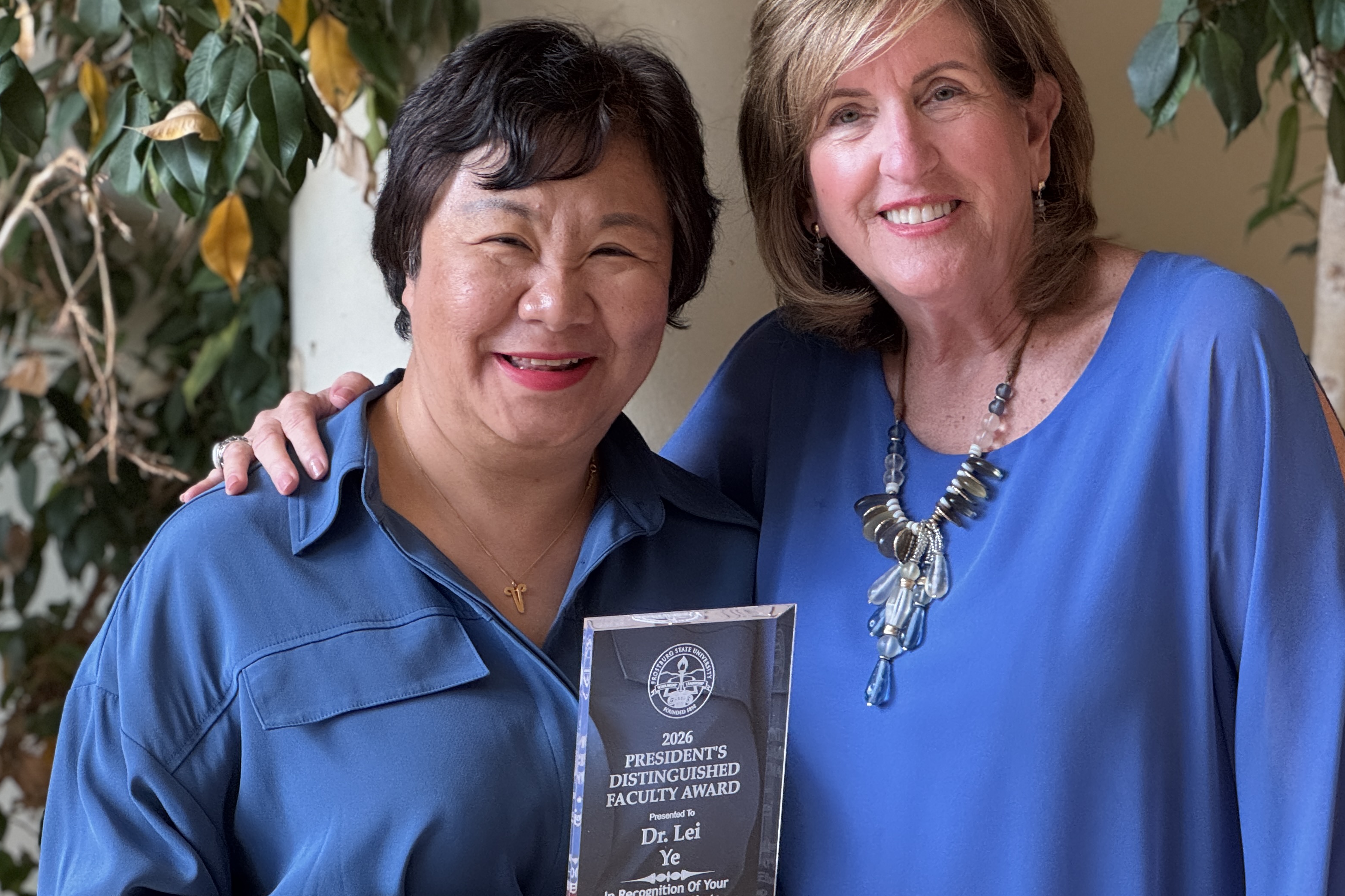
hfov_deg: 19.8
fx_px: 3848
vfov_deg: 13.3
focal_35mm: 103
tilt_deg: -2.7
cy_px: 407
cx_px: 640
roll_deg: -0.3
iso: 400
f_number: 2.8
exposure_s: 1/60
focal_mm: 9
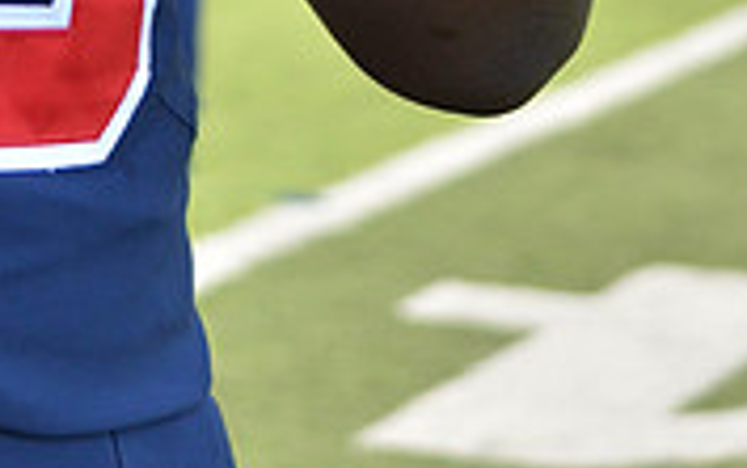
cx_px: 93
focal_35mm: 275
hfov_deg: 7.6
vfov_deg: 4.7
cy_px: -708
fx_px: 5597
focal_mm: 55
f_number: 5
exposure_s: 1/500
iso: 500
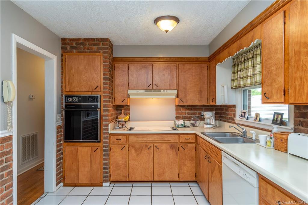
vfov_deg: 57.2
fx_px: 188
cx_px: 154
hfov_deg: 78.6
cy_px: 102
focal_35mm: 22
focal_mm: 22
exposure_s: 1/40
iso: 500
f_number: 8
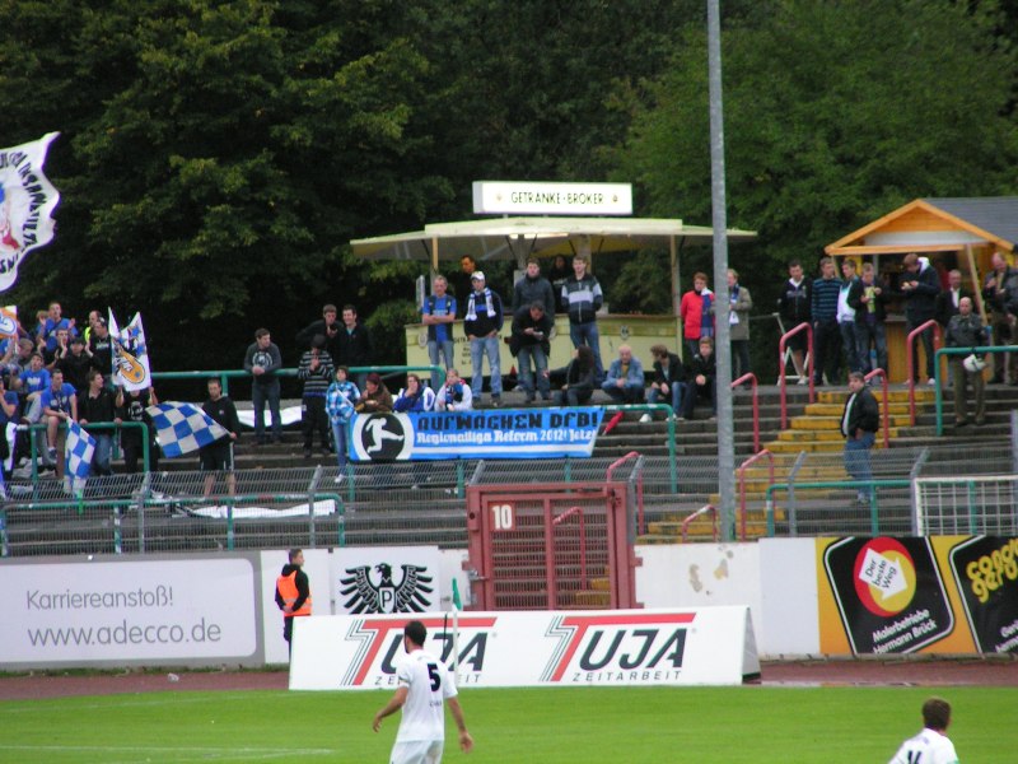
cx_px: 509
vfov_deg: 3.9
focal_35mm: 380
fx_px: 11175
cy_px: 382
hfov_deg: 5.2
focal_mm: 58
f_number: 3.5
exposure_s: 1/100
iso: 200
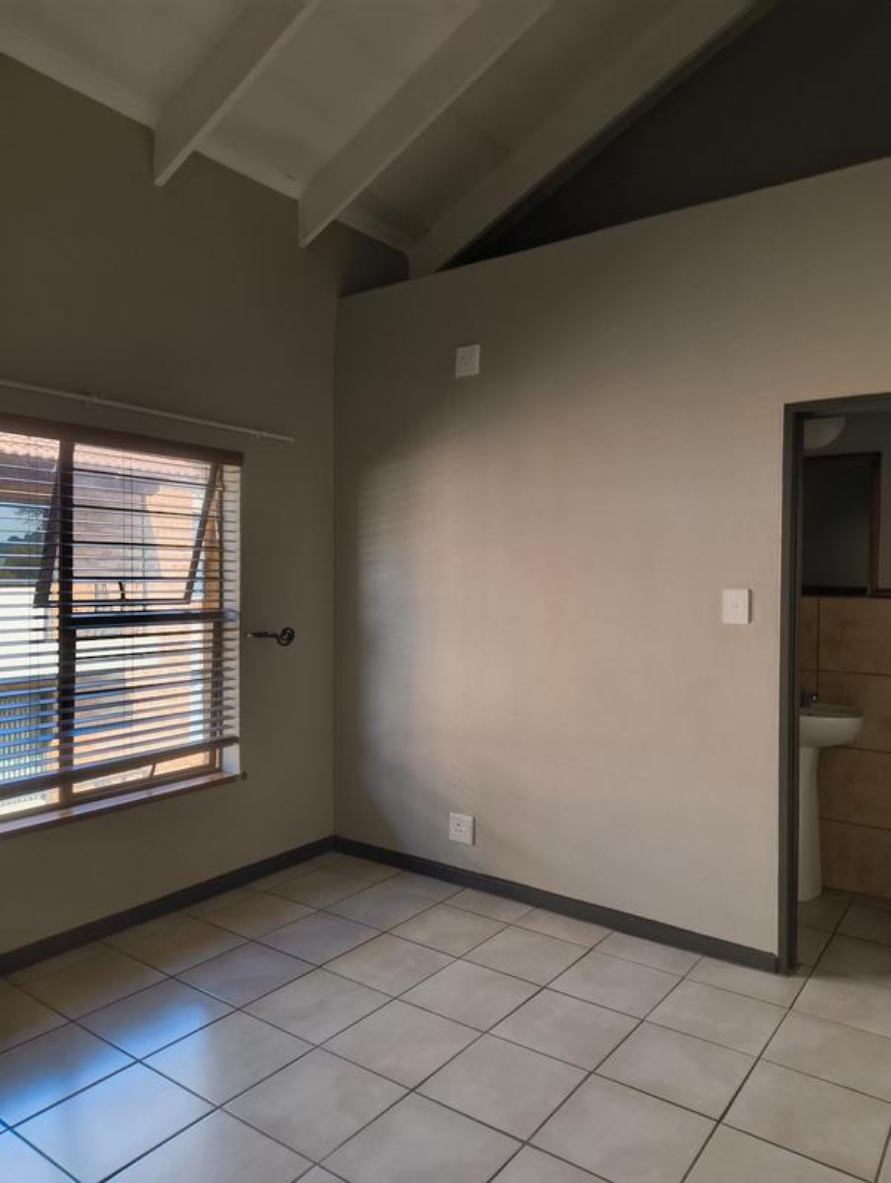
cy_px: 592
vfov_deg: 71.5
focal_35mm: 24
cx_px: 446
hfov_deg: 56.9
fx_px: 822
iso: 636
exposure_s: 1/100
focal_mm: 5.56
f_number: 1.87
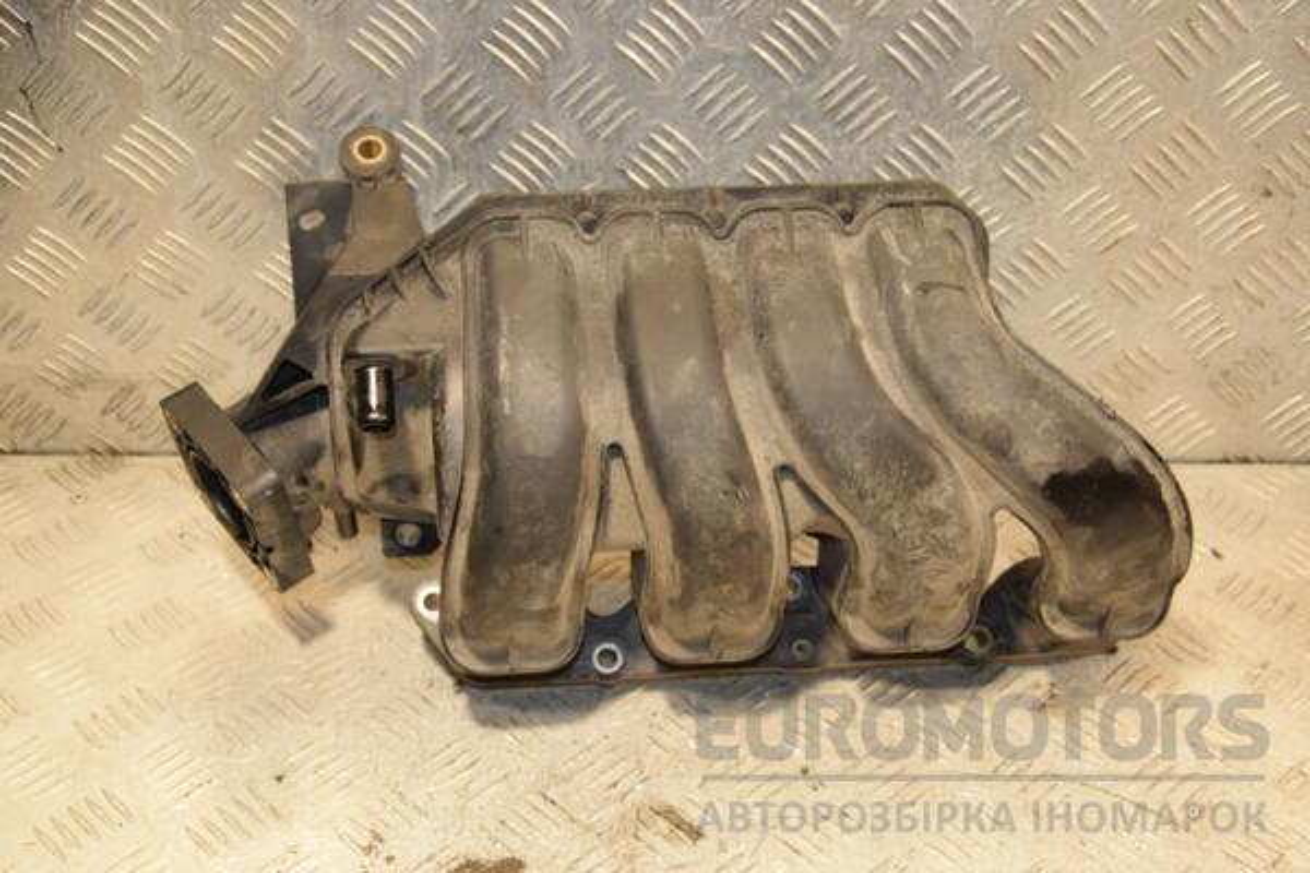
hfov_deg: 38.9
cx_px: 655
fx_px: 1856
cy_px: 436
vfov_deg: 26.5
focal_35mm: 51
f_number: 5
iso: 800
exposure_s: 1/125
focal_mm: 34
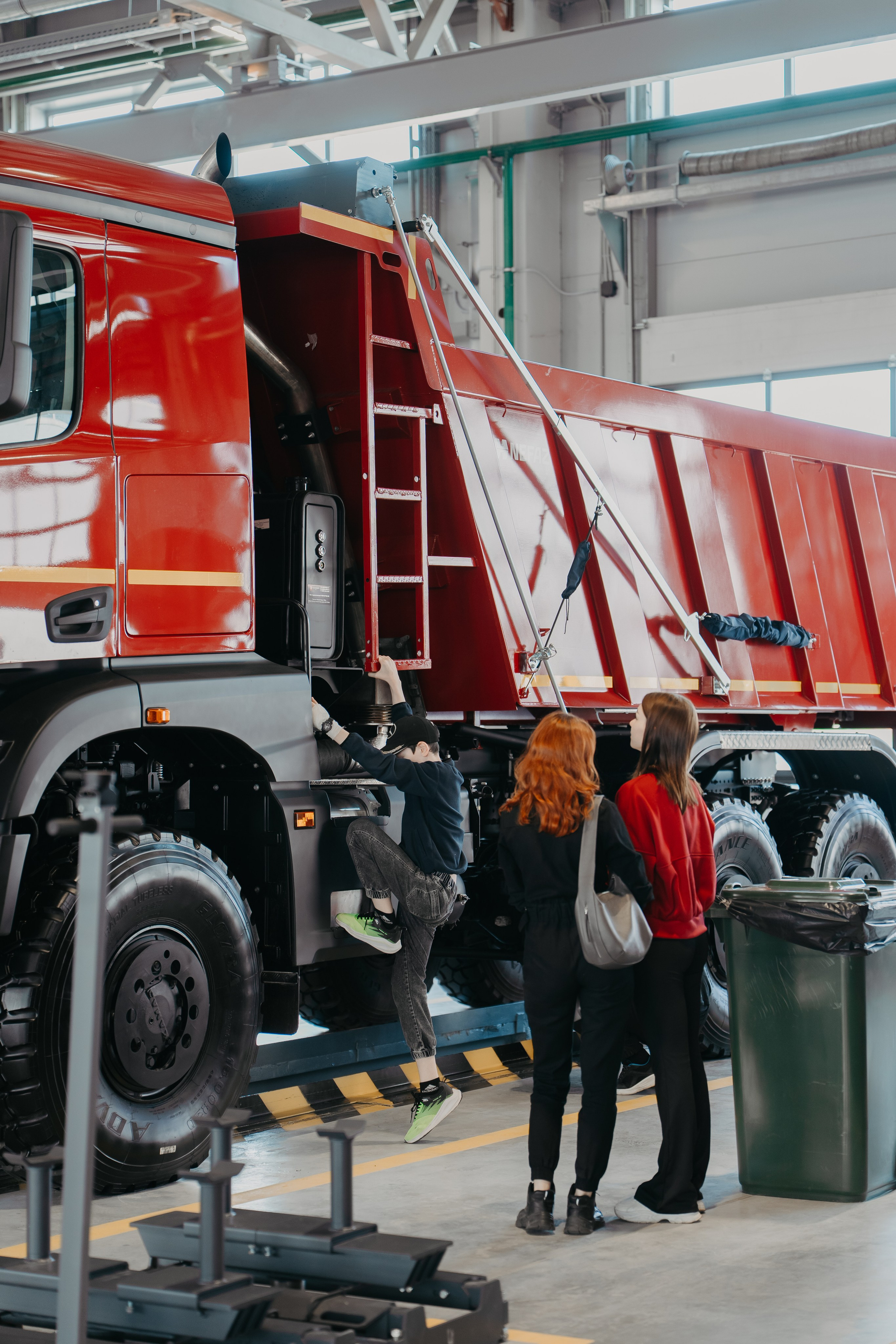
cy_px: 672
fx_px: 2613
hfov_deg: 19.5
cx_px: 448
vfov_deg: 28.8
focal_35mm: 70
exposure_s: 1/125
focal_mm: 70
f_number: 2.2
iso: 160
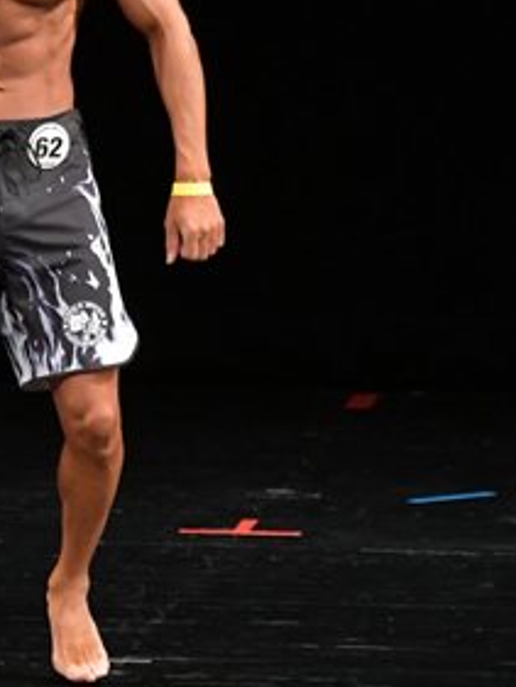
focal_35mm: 756
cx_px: 13
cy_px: 240
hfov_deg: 2.0
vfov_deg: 2.6
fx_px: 15014
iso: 3200
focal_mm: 190
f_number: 5.6
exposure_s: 1/400
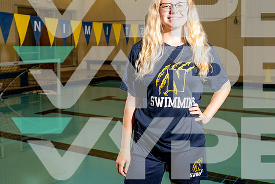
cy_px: 78
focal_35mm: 53
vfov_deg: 25.5
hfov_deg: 37.4
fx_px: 405
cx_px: 162
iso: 800
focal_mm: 43
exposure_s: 1/250
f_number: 5.6
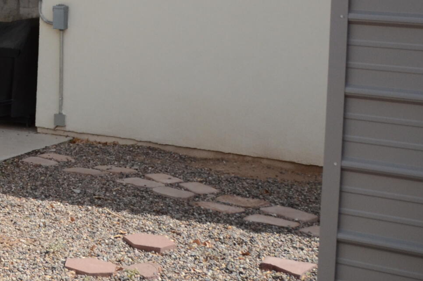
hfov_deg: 20.9
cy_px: -73
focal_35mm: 84
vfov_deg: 15.5
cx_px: -192
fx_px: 985
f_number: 3.5
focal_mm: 18
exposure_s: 1/8000
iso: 500
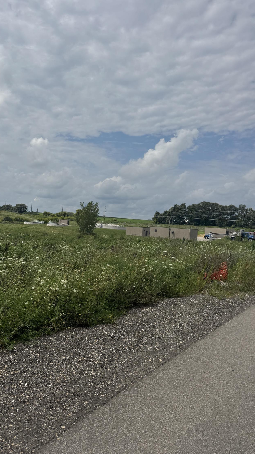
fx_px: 325
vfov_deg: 69.9
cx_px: 82
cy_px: 225
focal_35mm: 27
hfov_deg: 42.2
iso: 80
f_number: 1.78
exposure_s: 1/12346
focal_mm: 6.76
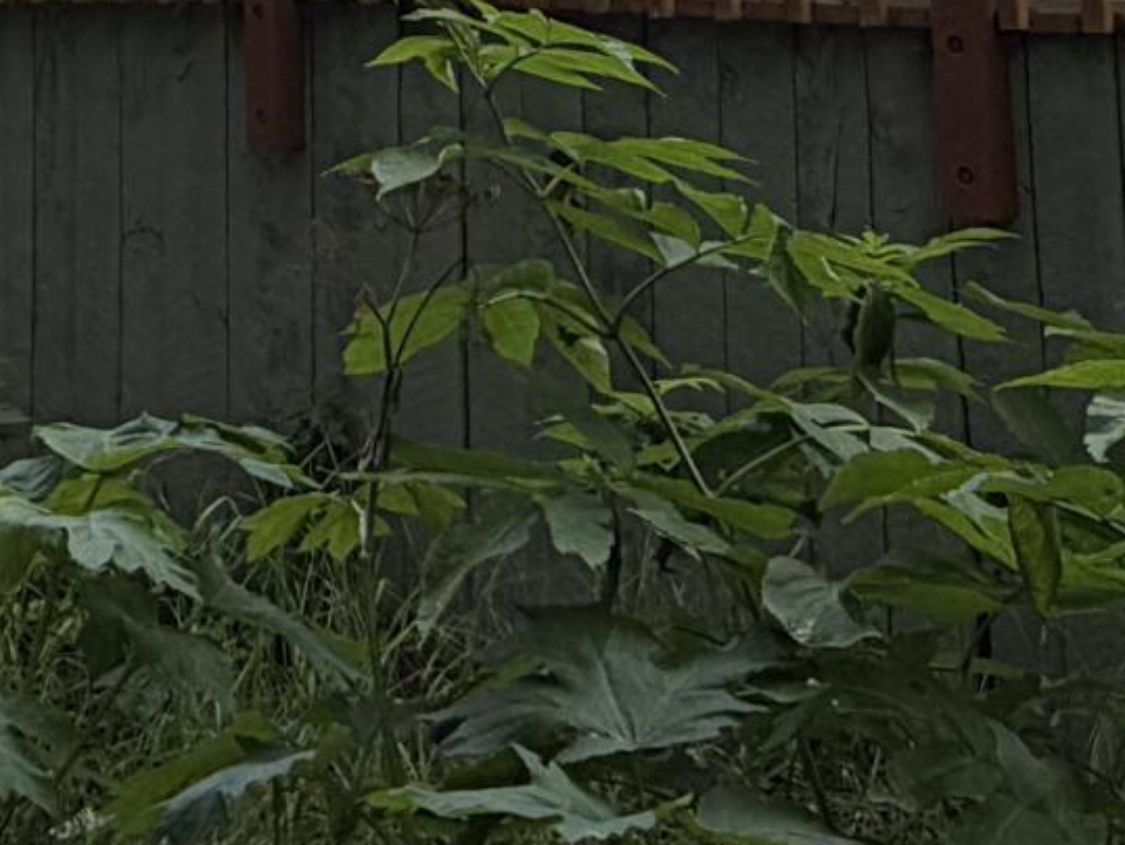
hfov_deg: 24.5
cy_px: -535
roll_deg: +0.5
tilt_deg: +11.5
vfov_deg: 16.6
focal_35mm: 78
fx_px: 2536
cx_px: 178
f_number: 2.2
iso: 40
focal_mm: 2.22
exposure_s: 1/502
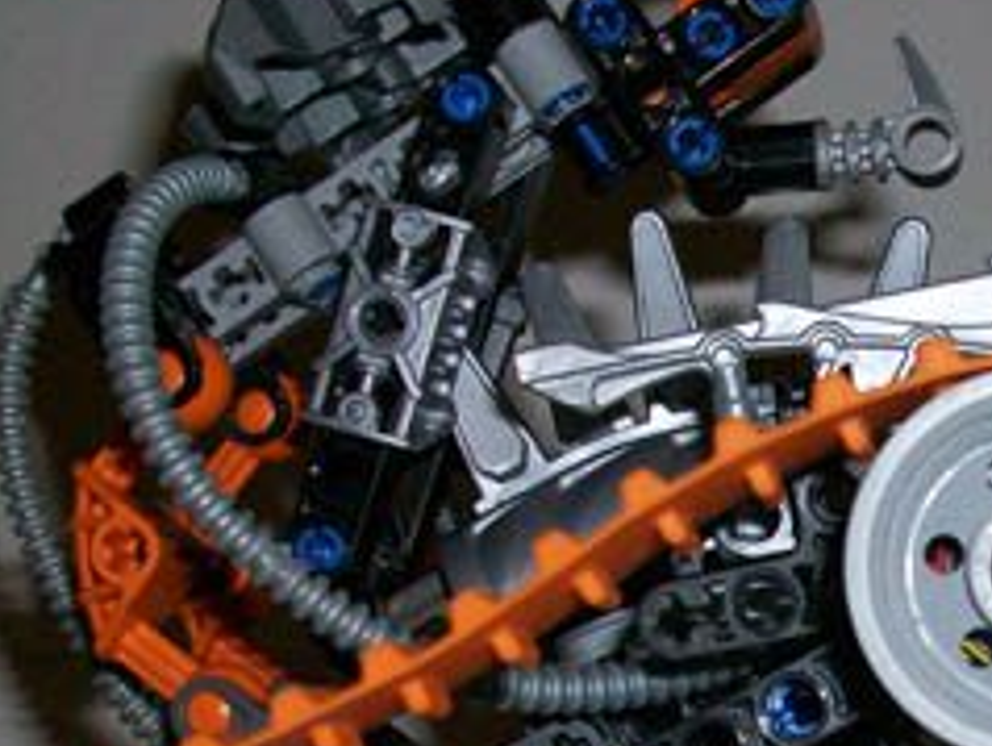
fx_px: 2467
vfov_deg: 17.1
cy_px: 604
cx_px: 925
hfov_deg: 22.1
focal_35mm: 86
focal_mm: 5.7
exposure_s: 1/60
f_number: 2.8
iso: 120
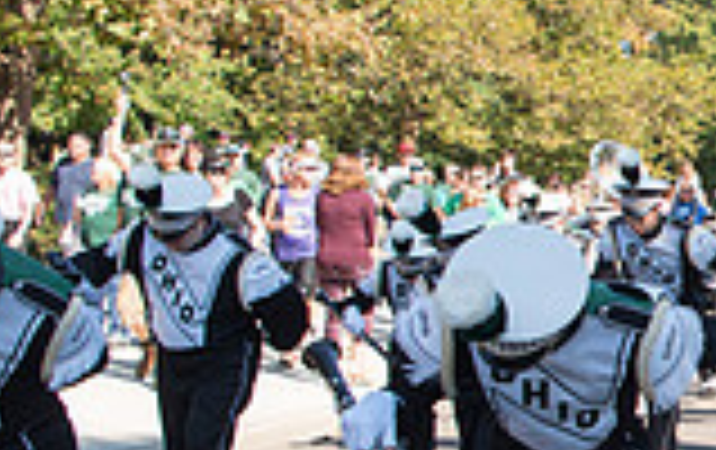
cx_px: 1162
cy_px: 331
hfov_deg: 19.4
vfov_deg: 14.7
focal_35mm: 89
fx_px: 1740
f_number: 5.6
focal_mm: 24
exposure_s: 1/500
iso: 200
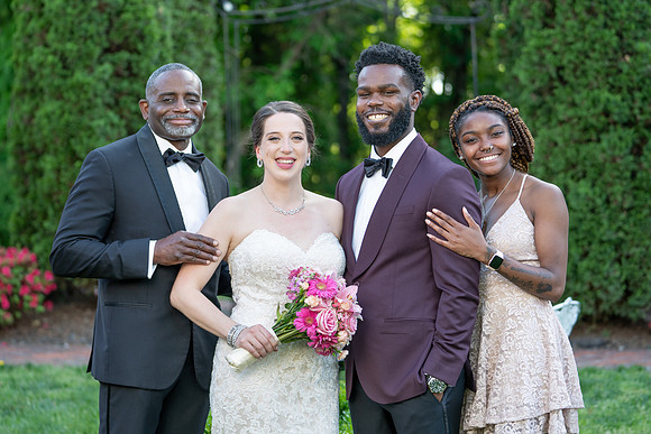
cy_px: 204
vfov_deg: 16.5
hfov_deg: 24.6
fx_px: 1495
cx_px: 306
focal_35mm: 83
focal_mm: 75
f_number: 2.8
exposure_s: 1/200
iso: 160
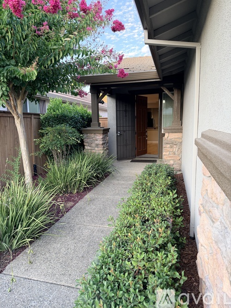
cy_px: 154
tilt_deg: -8.3
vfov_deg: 71.6
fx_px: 214
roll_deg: +1.0
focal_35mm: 24
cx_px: 116
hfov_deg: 56.8
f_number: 1.78
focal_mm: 6.76
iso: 125
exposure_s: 1/149
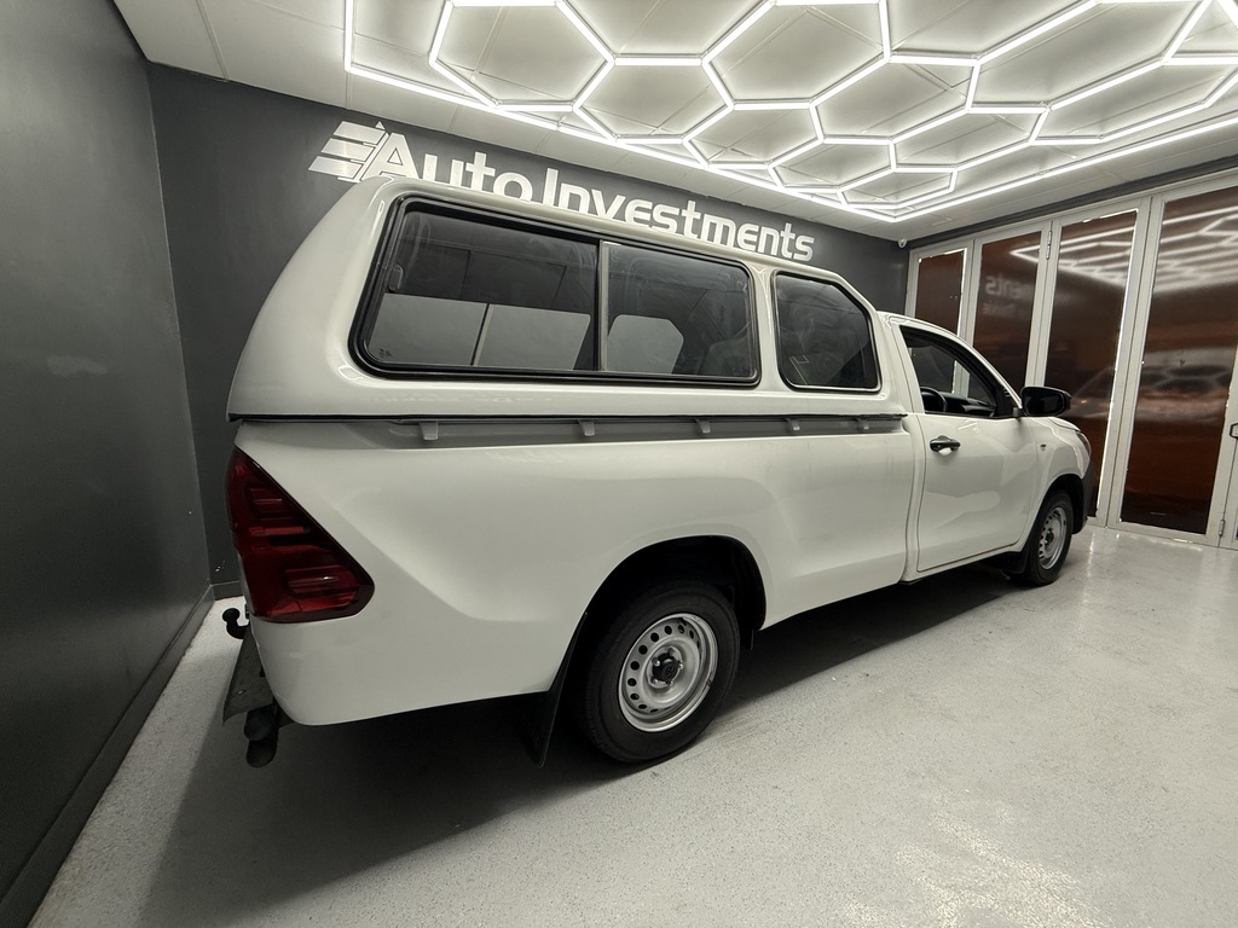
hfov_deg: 102.1
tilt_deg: -7.7
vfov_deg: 85.7
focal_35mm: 14
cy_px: 464
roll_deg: +0.4
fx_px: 501
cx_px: 619
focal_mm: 2.22
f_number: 2.2
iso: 250
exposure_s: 1/100
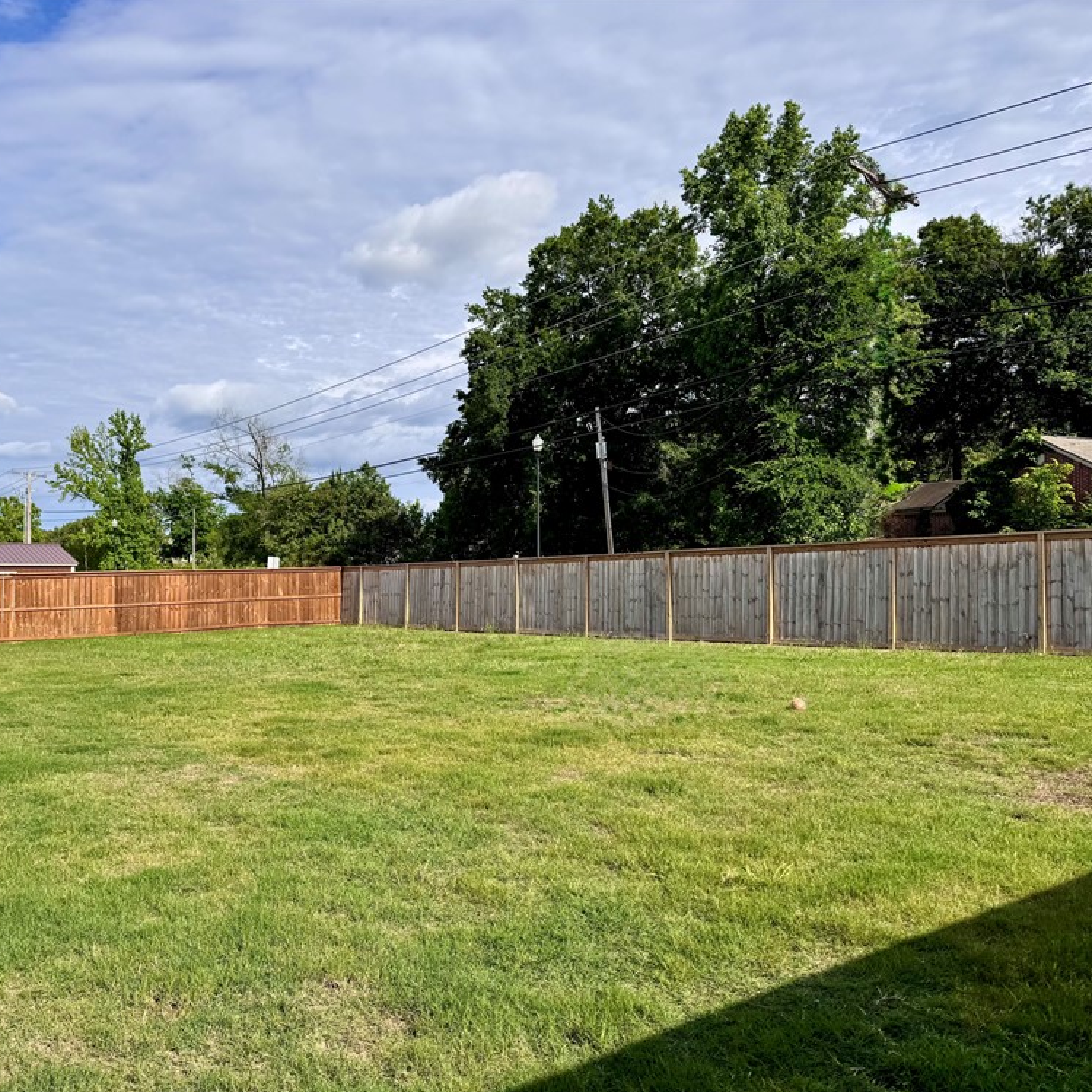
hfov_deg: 54.9
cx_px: 398
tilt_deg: +1.1
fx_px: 1035
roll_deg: -0.4
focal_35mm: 29
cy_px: 554
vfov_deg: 55.6
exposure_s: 1/5348
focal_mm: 6.76
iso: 80
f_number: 1.78
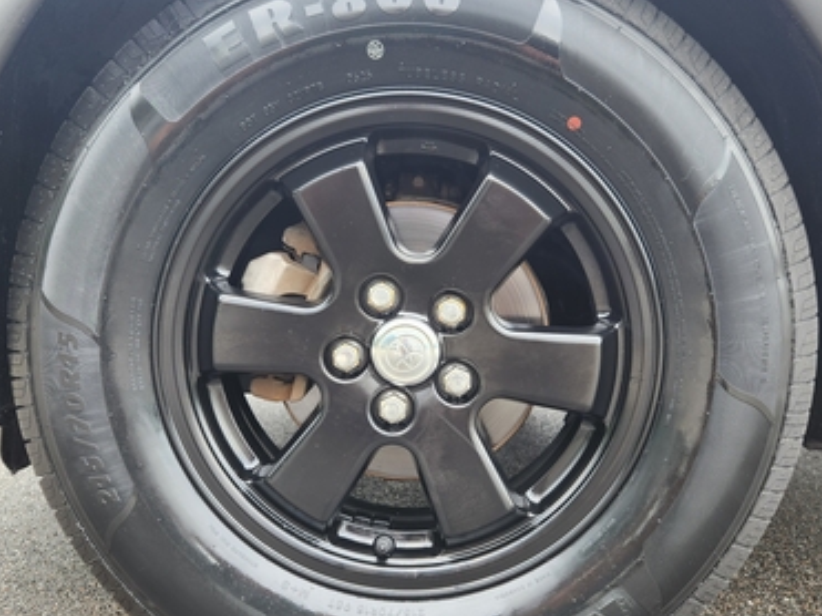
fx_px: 736
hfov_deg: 58.4
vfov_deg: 45.4
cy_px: 329
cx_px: 403
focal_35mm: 31
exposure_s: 1/180
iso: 80
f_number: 1.8
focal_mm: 5.4
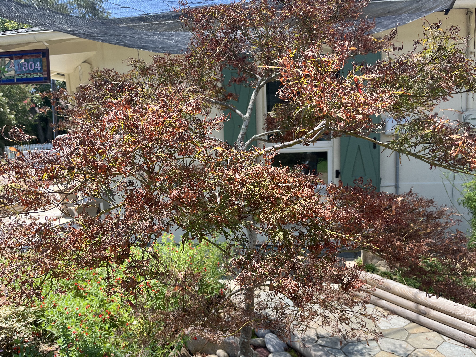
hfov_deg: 67.3
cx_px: 238
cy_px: 178
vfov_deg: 53.1
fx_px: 358
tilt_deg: -8.1
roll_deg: +2.8
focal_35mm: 26
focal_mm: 5.1
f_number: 1.6
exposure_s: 1/913
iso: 50
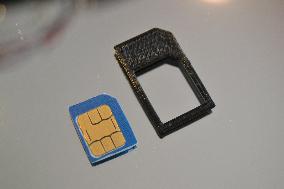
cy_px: 94
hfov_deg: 24.6
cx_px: 142
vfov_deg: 16.6
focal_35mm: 82
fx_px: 651
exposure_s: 1/60
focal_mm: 55
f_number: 5.6
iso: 2000
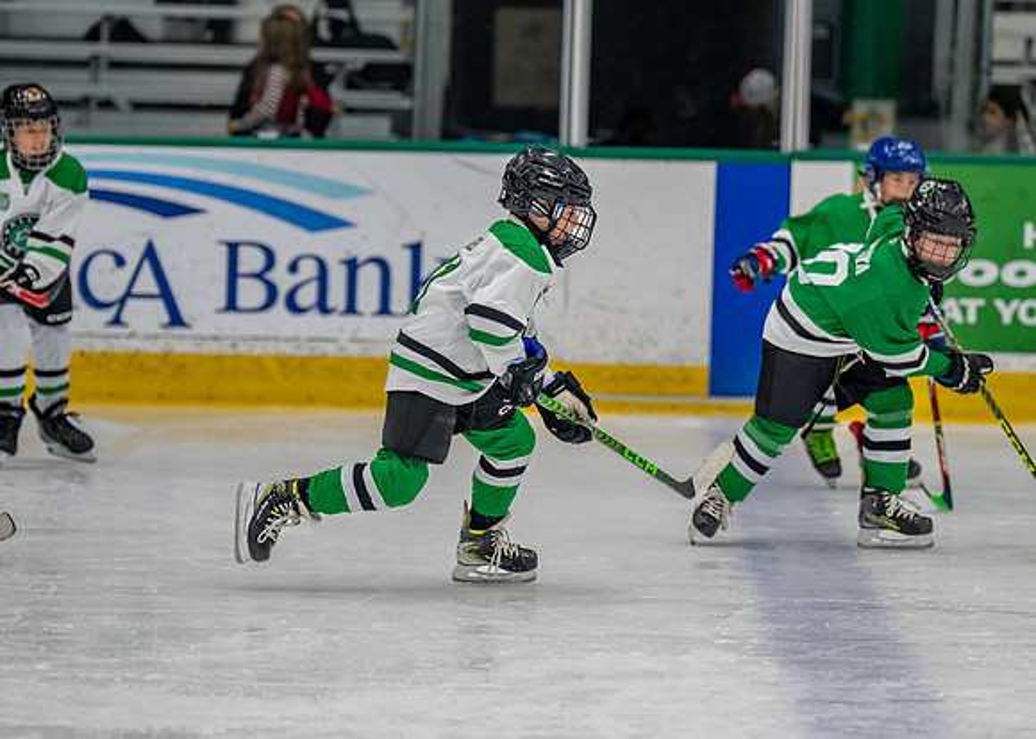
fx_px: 6383
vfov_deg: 6.6
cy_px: 281
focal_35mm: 217
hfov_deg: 9.3
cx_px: 559
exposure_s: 1/1600
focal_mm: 153
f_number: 2.8
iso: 1000
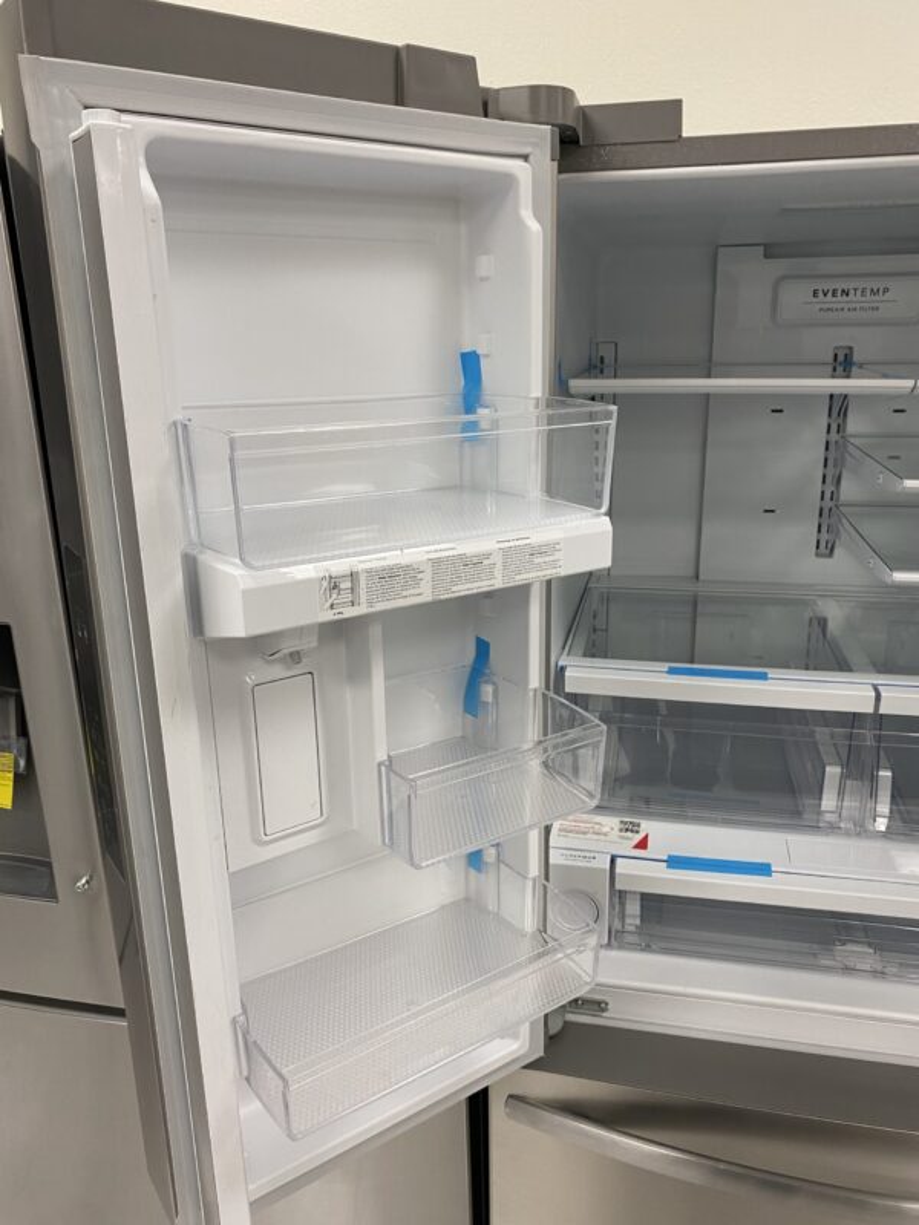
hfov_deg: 53.1
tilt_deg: -16.9
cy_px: 612
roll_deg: +1.7
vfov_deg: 67.3
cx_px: 460
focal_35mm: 26
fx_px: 920
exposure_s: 1/65
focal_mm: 4.25
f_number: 1.8
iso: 100
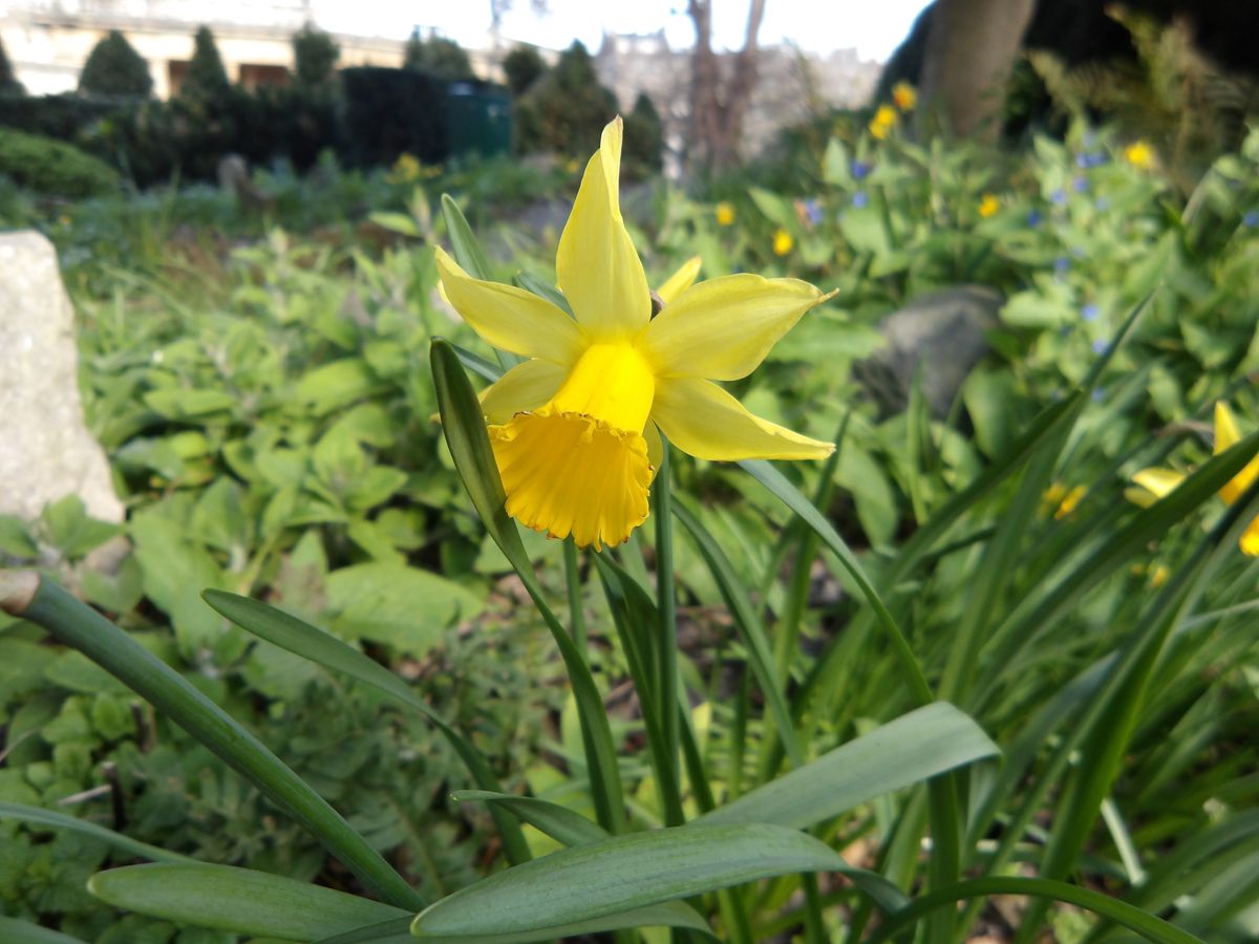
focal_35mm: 27
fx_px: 982
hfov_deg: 65.3
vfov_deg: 51.4
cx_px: 630
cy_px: 472
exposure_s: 1/117
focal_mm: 4.9
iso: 100
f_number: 3
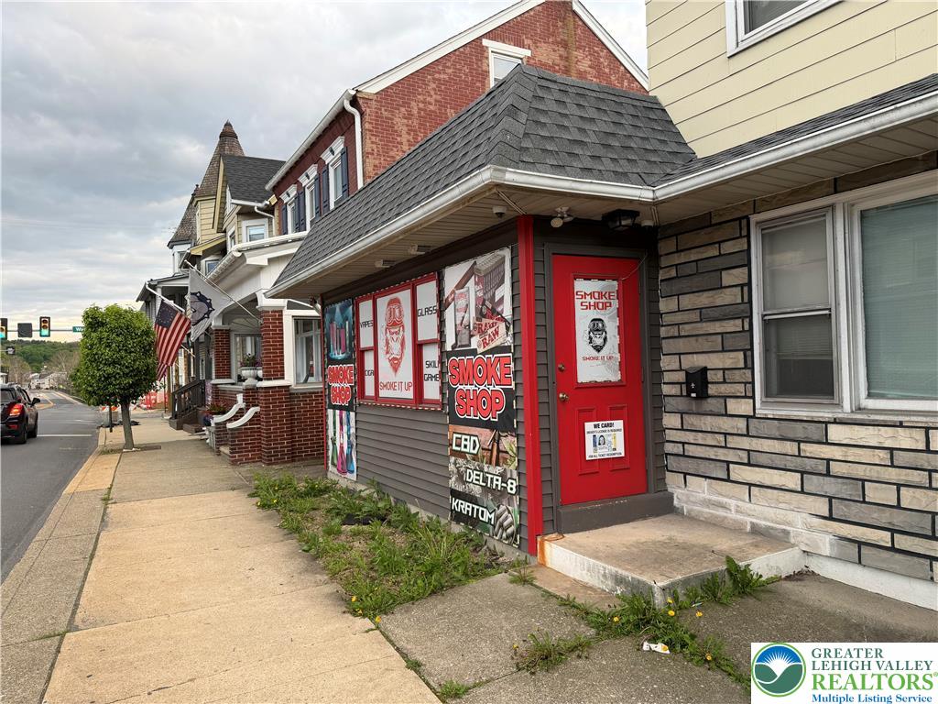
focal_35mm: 24
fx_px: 650
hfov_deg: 71.6
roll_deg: +1.8
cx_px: 469
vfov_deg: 56.8
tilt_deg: +1.4
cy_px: 352
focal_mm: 6.76
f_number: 1.78
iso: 64
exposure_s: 1/151
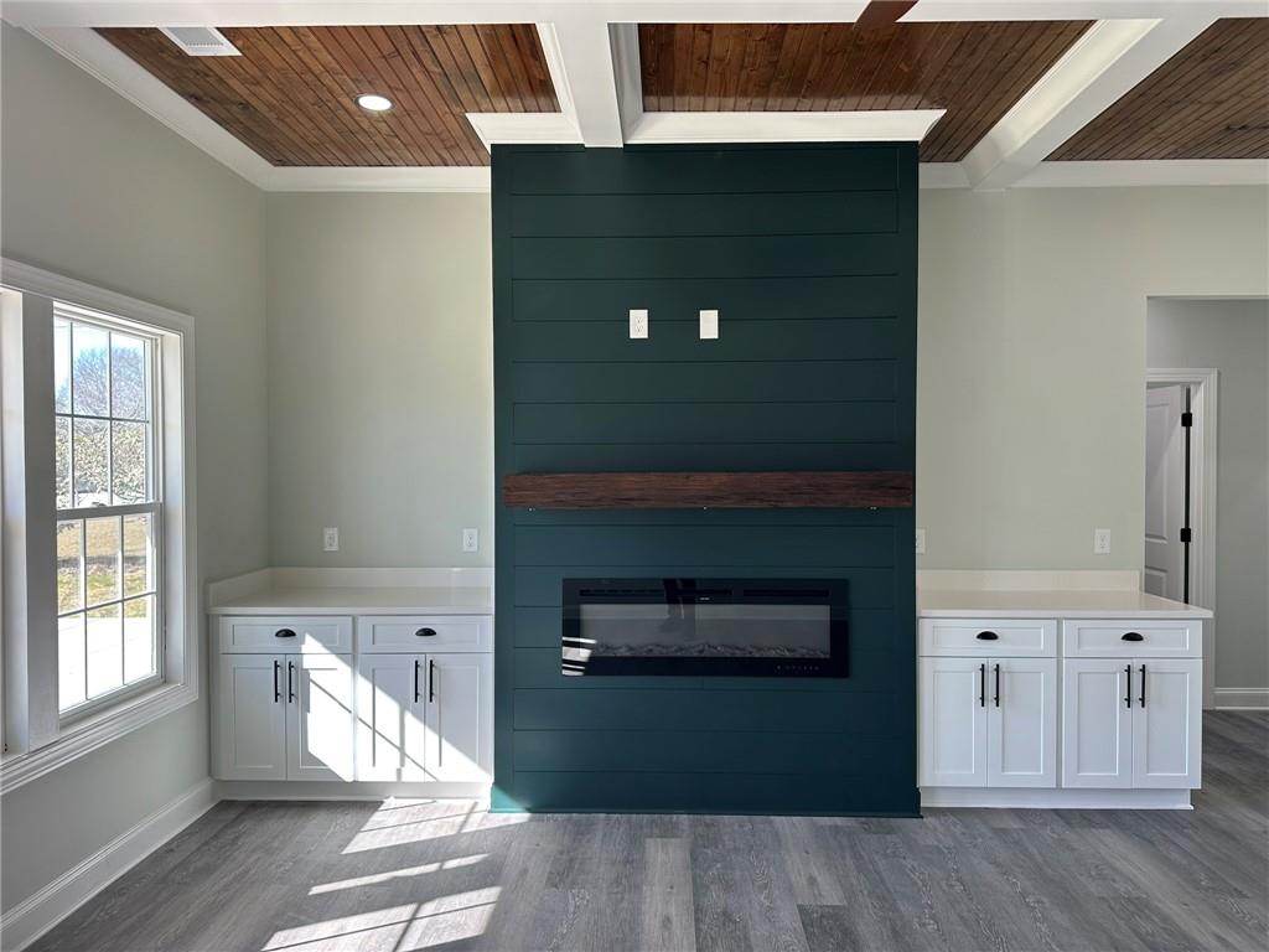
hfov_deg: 71.6
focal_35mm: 24
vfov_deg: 56.8
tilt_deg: -0.3
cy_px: 476
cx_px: 634
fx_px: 880
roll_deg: +0.1
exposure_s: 1/185
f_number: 1.78
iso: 64
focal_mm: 6.86
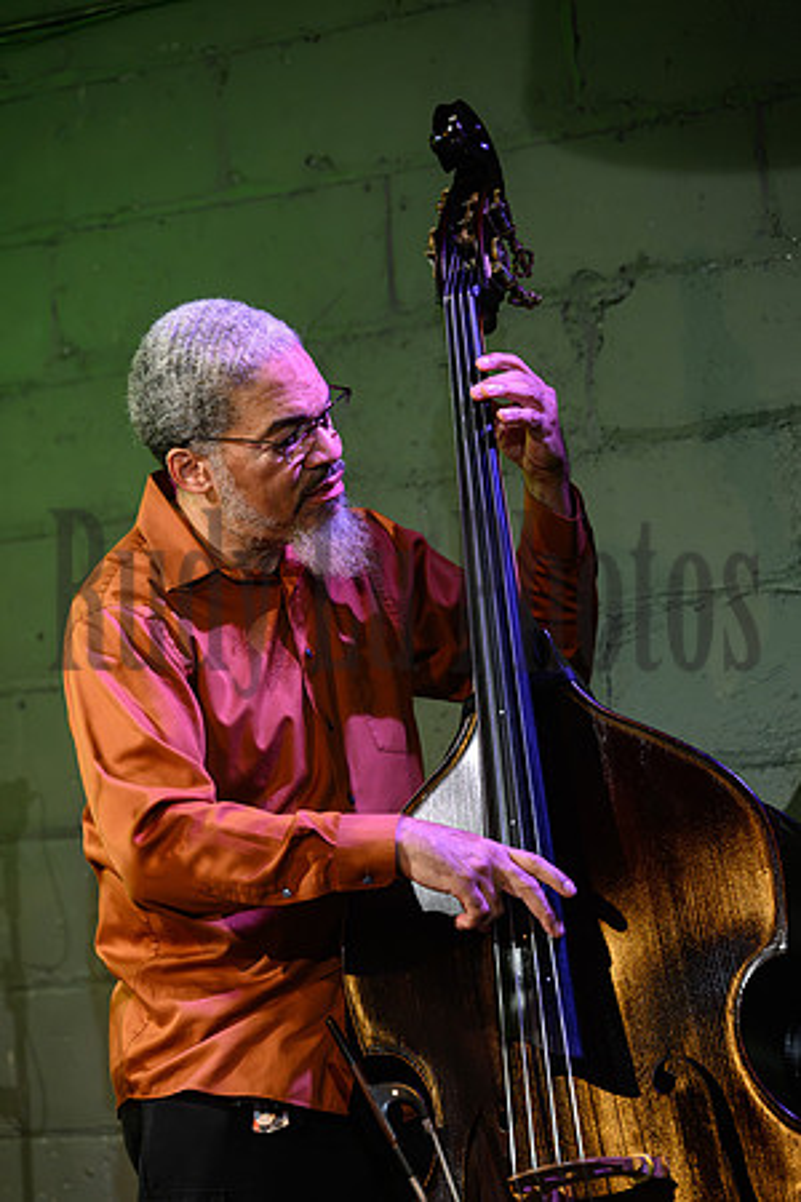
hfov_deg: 9.1
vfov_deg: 13.7
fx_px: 5006
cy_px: 601
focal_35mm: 150
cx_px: 400
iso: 5000
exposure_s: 1/125
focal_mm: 150
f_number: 4
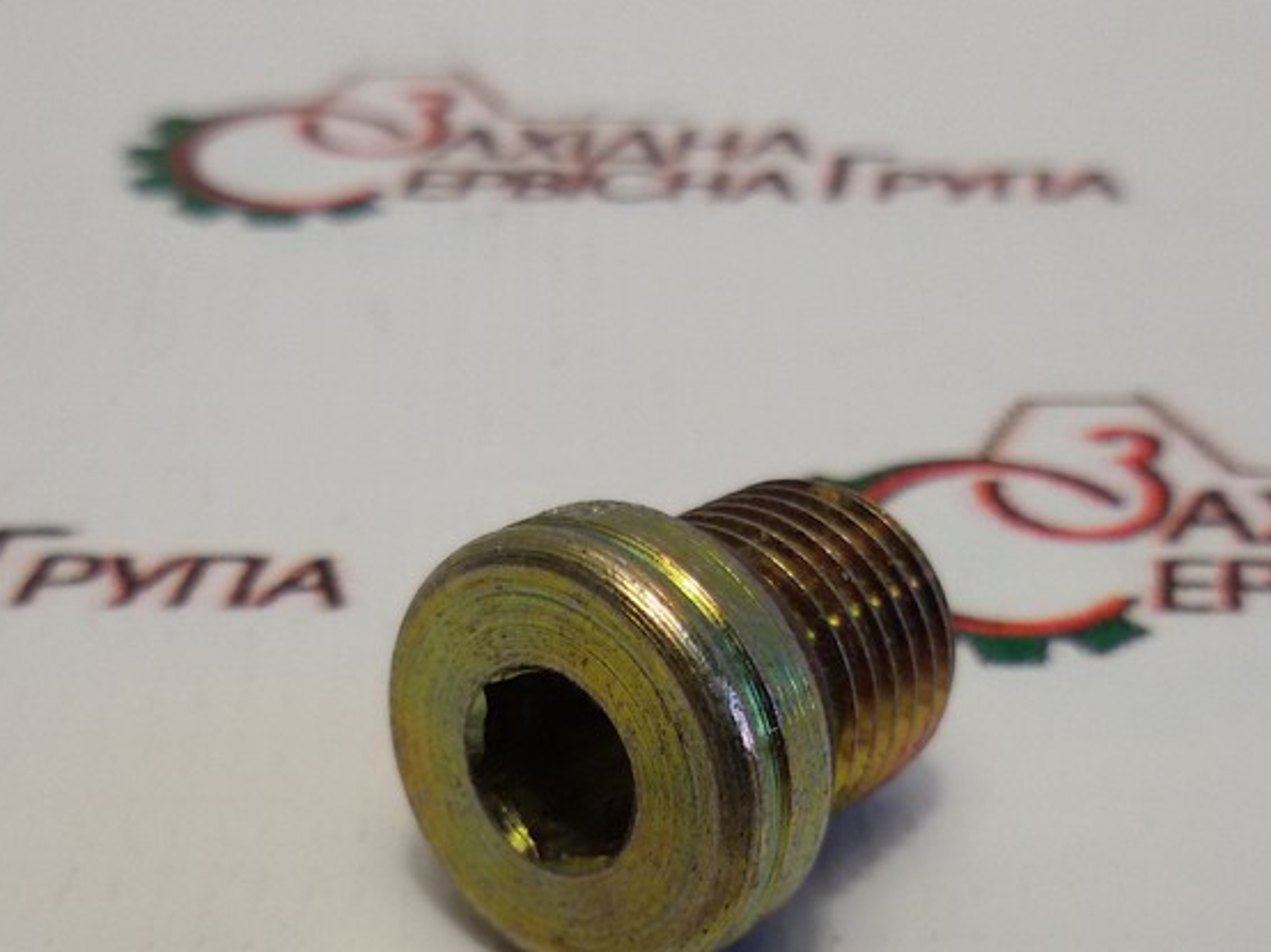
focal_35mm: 56
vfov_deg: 25.5
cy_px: 789
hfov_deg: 34.4
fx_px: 2055
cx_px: 603
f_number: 2.4
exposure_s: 1/100
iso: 50
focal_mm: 2.93
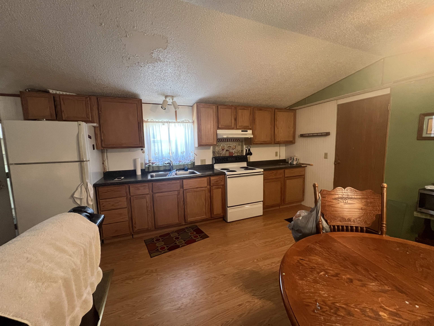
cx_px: 217
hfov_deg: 106.2
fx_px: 163
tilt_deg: -6.4
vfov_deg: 89.9
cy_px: 163
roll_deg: +1.0
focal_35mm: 13
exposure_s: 1/60
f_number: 1.8
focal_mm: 1.57
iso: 320
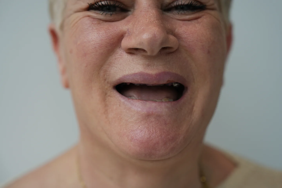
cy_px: 94
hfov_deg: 28.8
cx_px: 141
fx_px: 548
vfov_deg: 19.5
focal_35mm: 70
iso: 100
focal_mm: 70
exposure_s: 1/125
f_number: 3.5
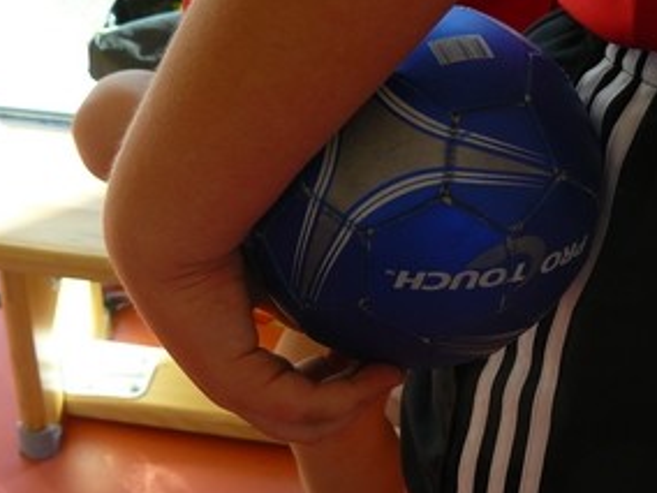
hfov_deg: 26.3
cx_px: 382
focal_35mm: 74
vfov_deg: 19.9
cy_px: 212
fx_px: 1404
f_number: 2.8
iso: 100
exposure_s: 1/100
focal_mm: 8.3
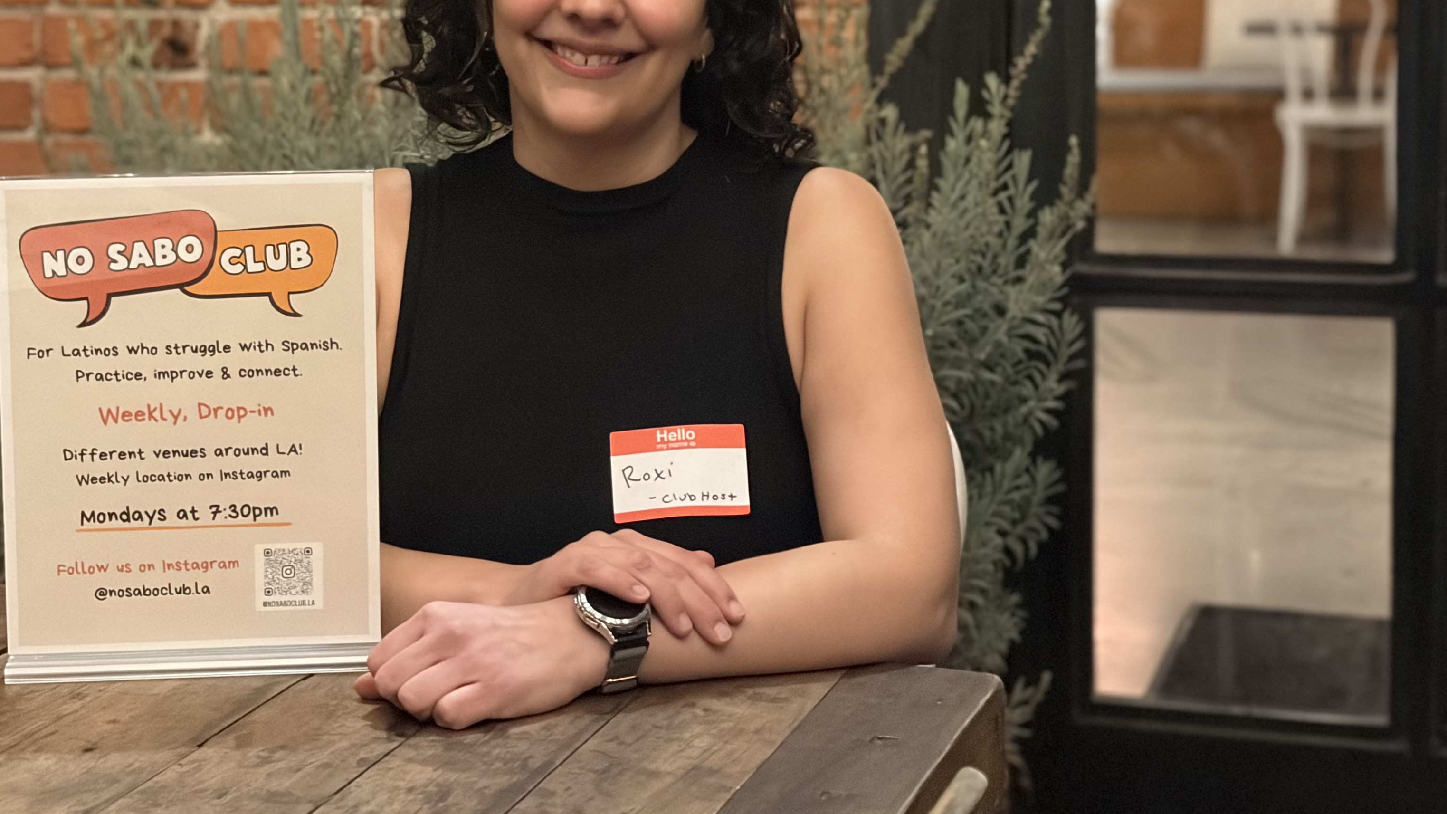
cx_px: 553
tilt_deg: -4.0
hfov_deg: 28.1
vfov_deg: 16.0
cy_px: 149
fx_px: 2877
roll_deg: +0.5
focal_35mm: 75
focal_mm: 5.96
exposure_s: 1/20
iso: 400
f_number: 1.6
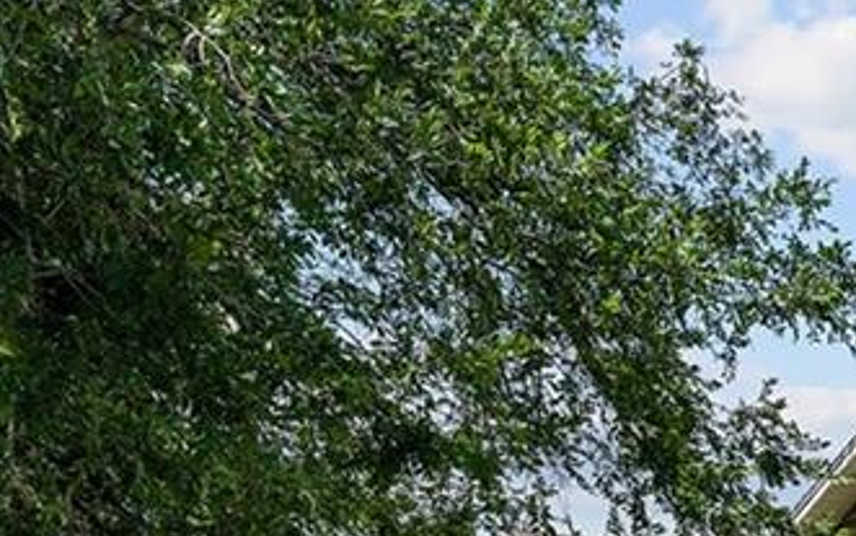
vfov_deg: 18.1
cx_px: 1655
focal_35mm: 64
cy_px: 800
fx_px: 1493
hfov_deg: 19.8
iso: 400
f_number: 8
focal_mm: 13
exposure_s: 1/1250
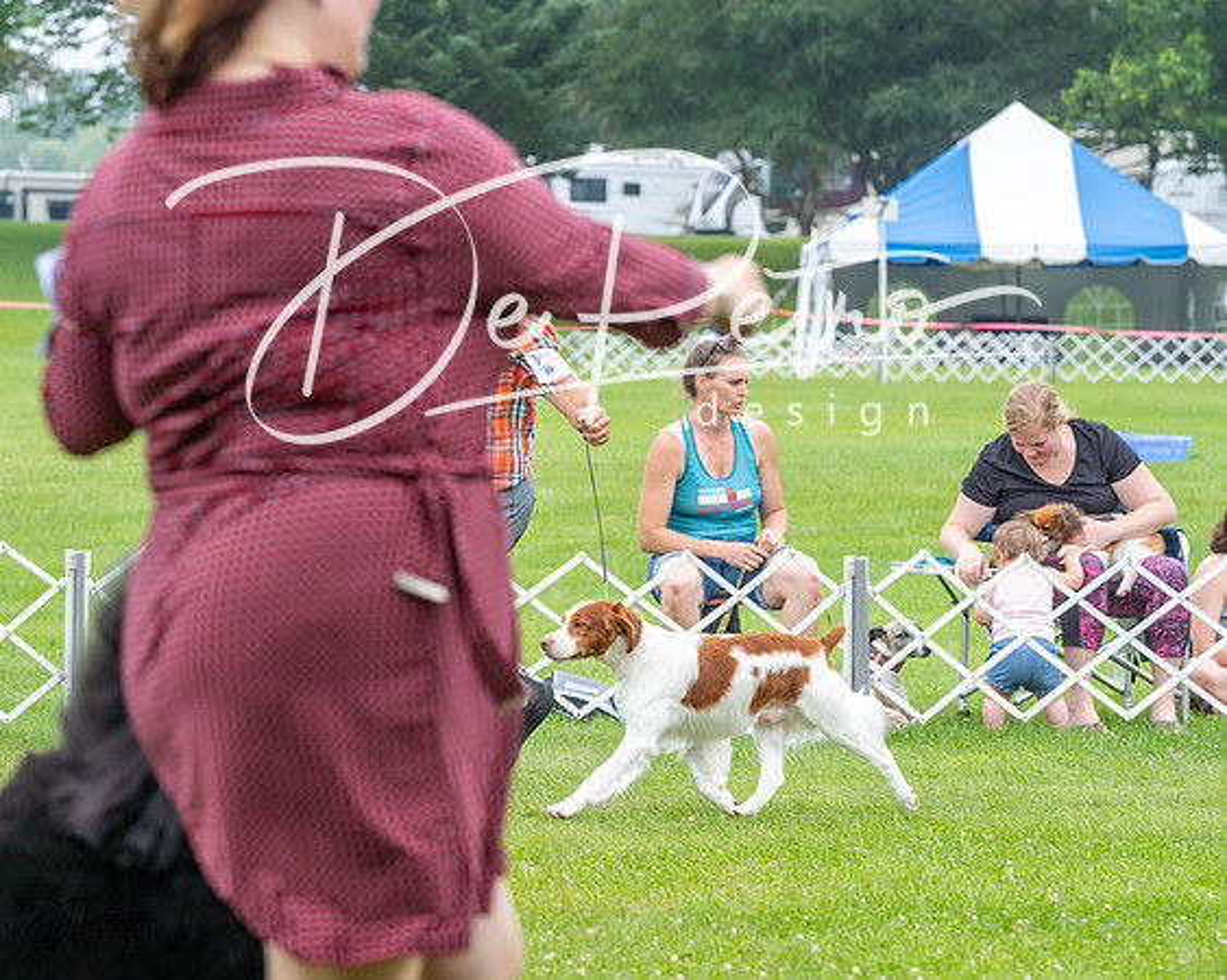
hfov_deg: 12.2
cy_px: 480
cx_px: 595
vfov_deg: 9.7
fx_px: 5750
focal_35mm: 158
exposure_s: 1/400
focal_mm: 125
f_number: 5.6
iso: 400
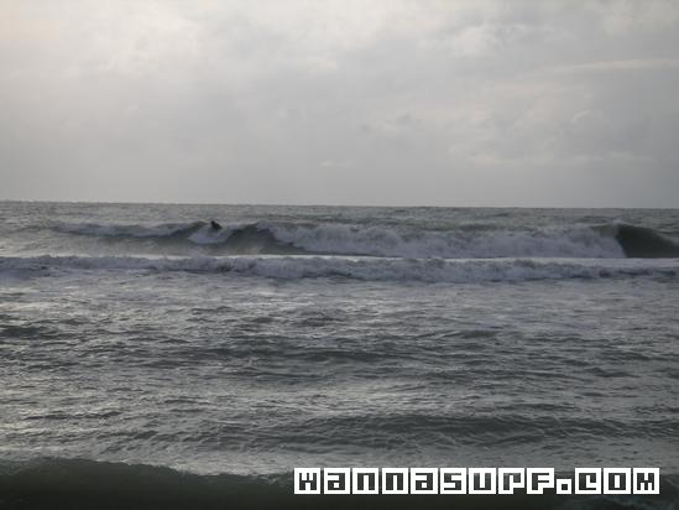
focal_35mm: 111
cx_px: 340
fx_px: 2178
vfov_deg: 13.3
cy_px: 255
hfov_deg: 17.7
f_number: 3.6
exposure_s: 1/750
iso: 50
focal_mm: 17.1
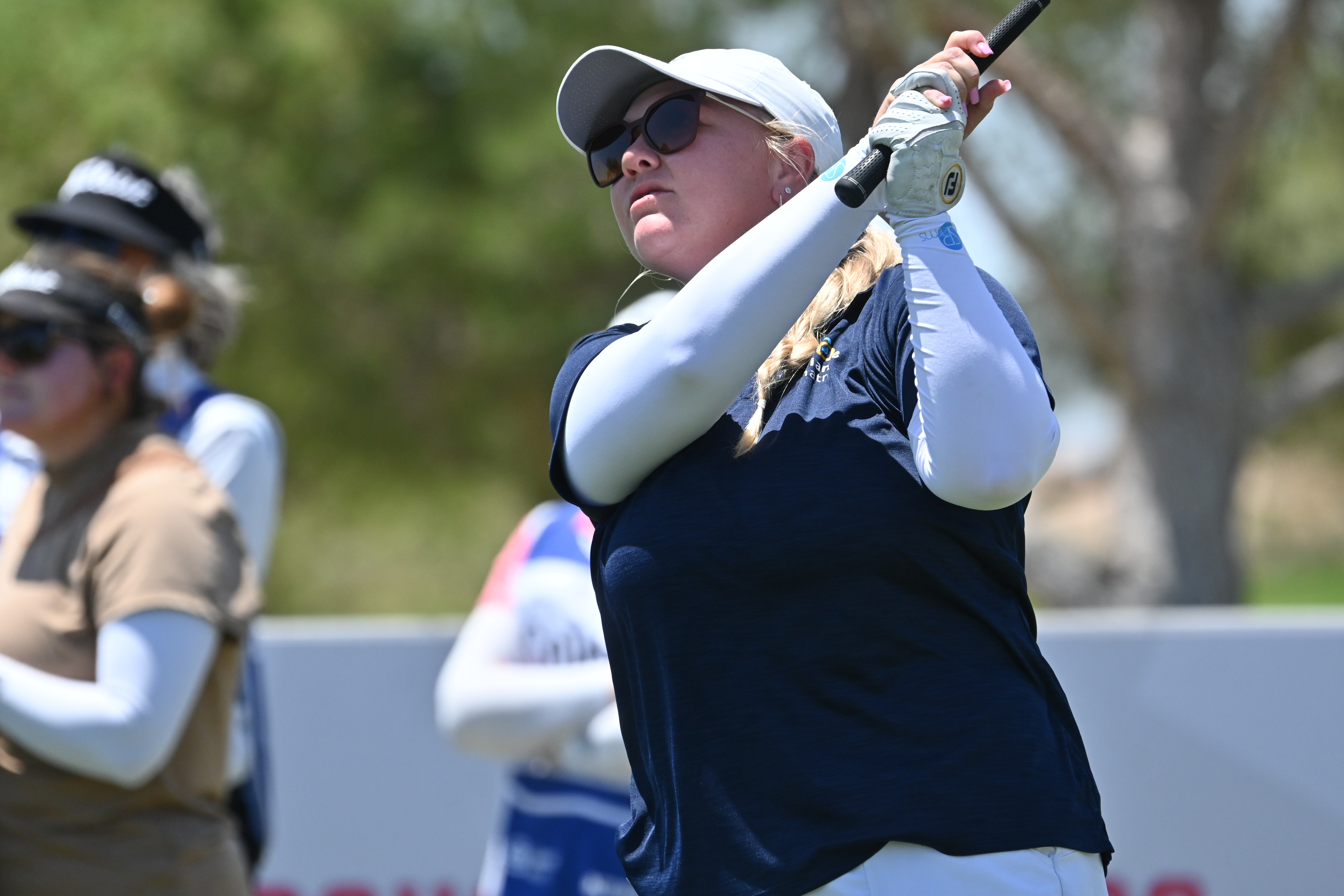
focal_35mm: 465
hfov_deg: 4.4
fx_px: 17359
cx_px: 672
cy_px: 448
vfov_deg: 3.0
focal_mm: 310
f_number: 5.3
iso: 800
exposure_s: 1/4000
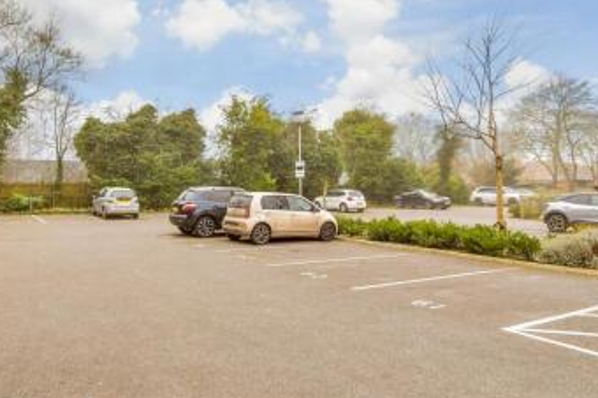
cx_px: 239
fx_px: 348
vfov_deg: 59.2
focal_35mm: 21
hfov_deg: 80.3
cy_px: 221
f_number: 8
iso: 250
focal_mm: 10
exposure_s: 1/125
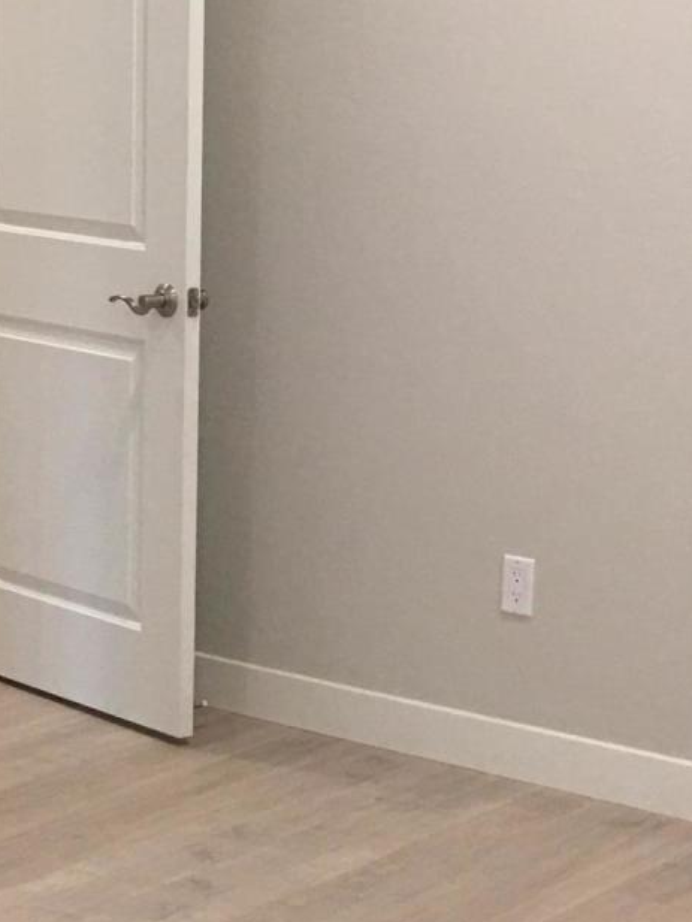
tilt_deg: -9.6
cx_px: 324
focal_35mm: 94
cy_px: 535
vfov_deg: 20.8
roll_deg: -1.4
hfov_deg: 15.7
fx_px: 2505
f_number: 2.2
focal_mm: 4.15
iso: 50
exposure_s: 1/17
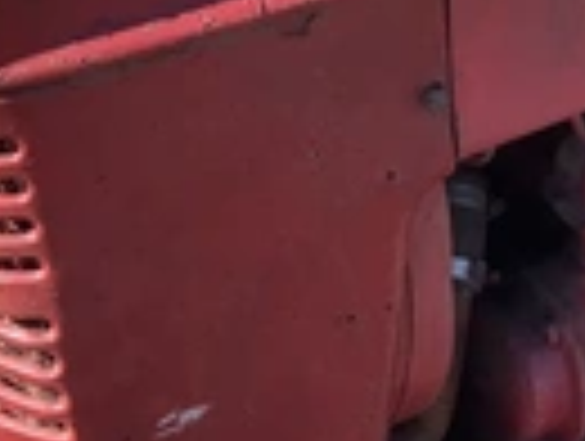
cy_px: -194
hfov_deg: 21.6
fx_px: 1507
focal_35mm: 89
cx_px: 508
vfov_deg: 15.5
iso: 25
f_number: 1.8
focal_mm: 3
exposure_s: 1/683
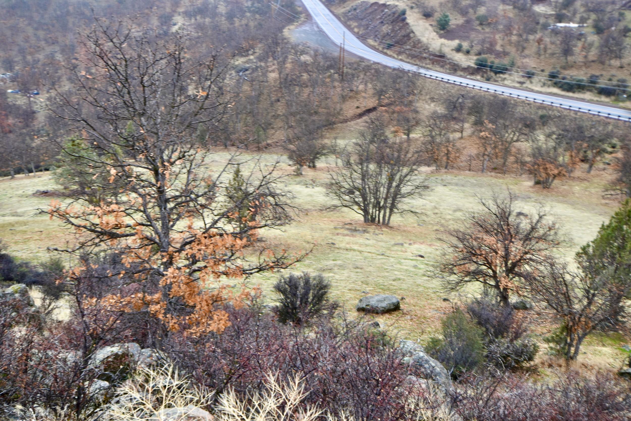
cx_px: 316
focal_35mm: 36
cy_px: 210
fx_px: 631
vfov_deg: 36.9
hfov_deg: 53.1
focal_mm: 24
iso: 280
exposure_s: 1/60
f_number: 8
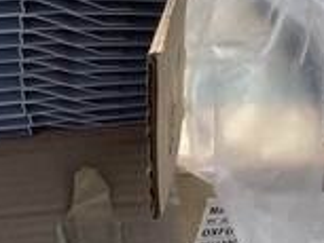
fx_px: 759
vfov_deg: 18.0
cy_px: 32
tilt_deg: -36.2
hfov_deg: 22.5
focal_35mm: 81
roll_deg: -18.8
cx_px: -51
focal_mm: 3.3
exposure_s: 1/2146
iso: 25
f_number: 2.4
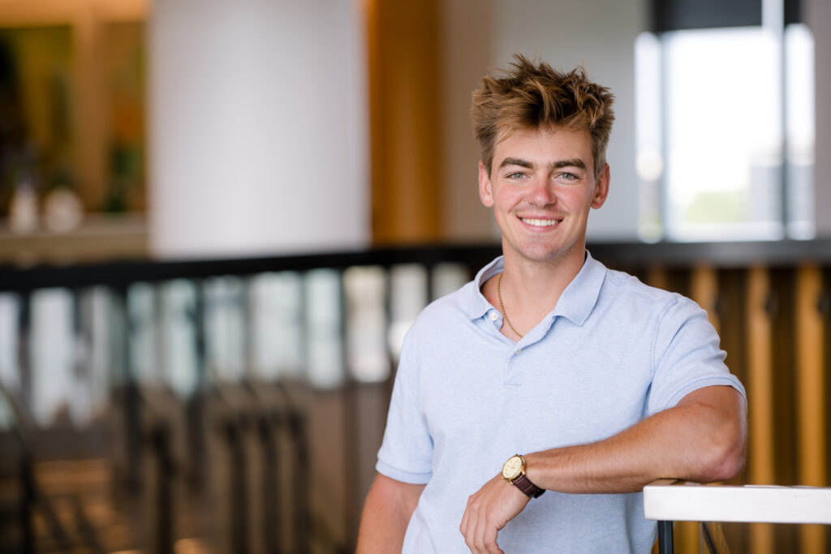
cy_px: 277
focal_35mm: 130
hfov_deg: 15.8
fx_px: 3001
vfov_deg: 10.6
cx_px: 416
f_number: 2.8
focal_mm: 130
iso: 250
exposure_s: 1/320
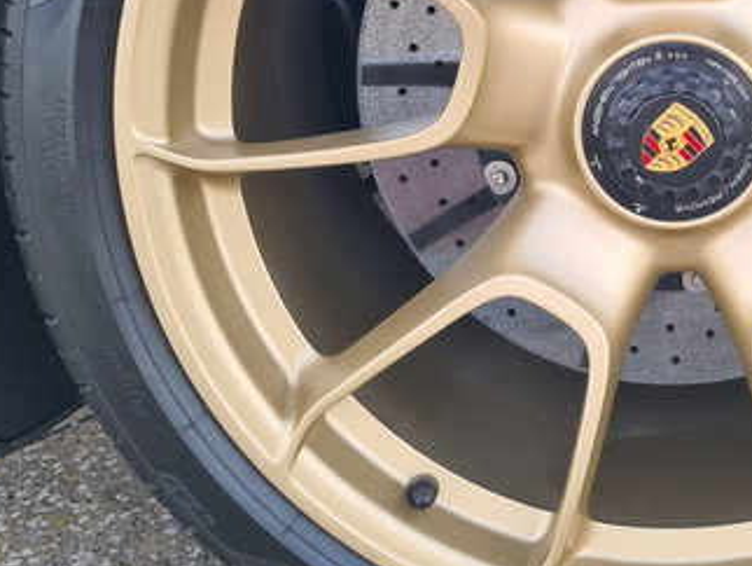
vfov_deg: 23.1
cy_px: 65
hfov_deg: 29.5
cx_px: 715
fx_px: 1348
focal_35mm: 62
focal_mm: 5.4
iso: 50
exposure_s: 1/172
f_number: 1.8
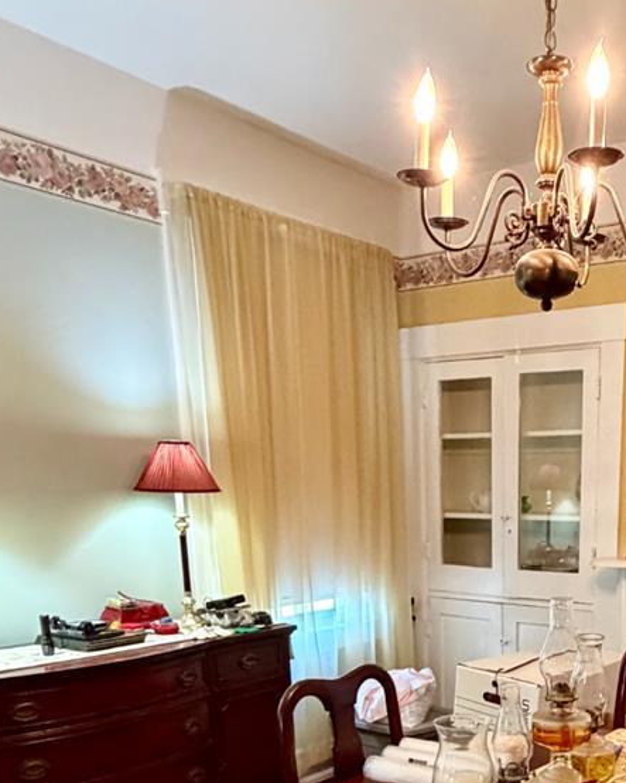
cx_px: 526
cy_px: 686
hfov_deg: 38.2
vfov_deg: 45.1
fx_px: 857
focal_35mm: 37
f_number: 2.2
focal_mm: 2.22
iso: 640
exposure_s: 1/60
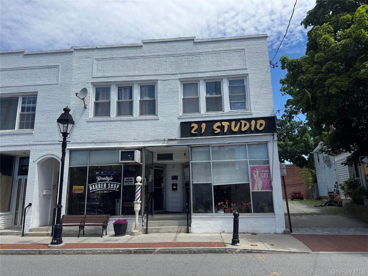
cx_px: 184
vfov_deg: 56.8
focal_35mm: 24
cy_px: 138
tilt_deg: +12.1
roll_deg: +1.2
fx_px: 255
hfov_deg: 71.6
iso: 80
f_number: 1.78
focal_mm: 6.76
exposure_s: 1/5348
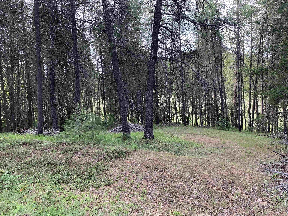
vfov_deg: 53.1
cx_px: 144
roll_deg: +2.0
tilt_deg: -6.4
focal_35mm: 26
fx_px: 216
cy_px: 108
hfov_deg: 67.3
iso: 40
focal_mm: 4.25
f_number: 1.8
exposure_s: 1/122
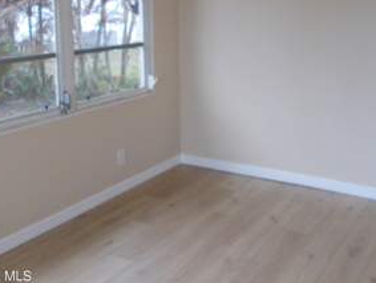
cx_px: 198
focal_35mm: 44
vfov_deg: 32.1
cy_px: 58
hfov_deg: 42.9
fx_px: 479
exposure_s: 1/25
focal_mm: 4.6
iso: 160
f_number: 3.2
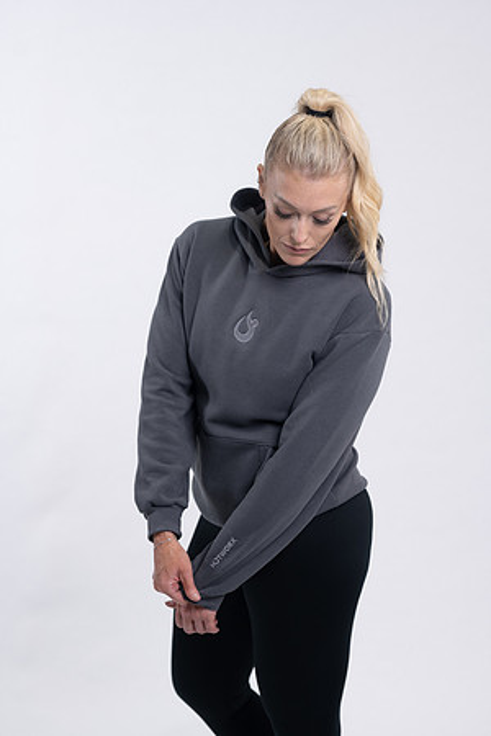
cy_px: 368
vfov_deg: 23.9
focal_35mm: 85
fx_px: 1739
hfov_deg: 16.1
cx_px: 246
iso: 200
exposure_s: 1/125
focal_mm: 85
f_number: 4
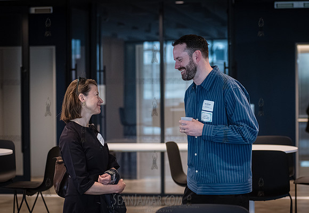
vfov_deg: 13.0
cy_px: 95
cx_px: 172
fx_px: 938
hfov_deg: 18.7
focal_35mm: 108
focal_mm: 92
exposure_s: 1/250
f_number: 3.5
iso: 4000
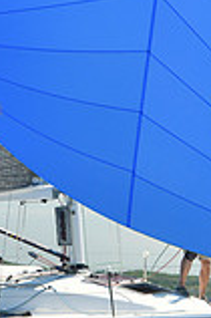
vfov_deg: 4.3
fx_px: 4211
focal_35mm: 478
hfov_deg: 2.9
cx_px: 109
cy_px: 214
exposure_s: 1/640
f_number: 6.3
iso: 320
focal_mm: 130
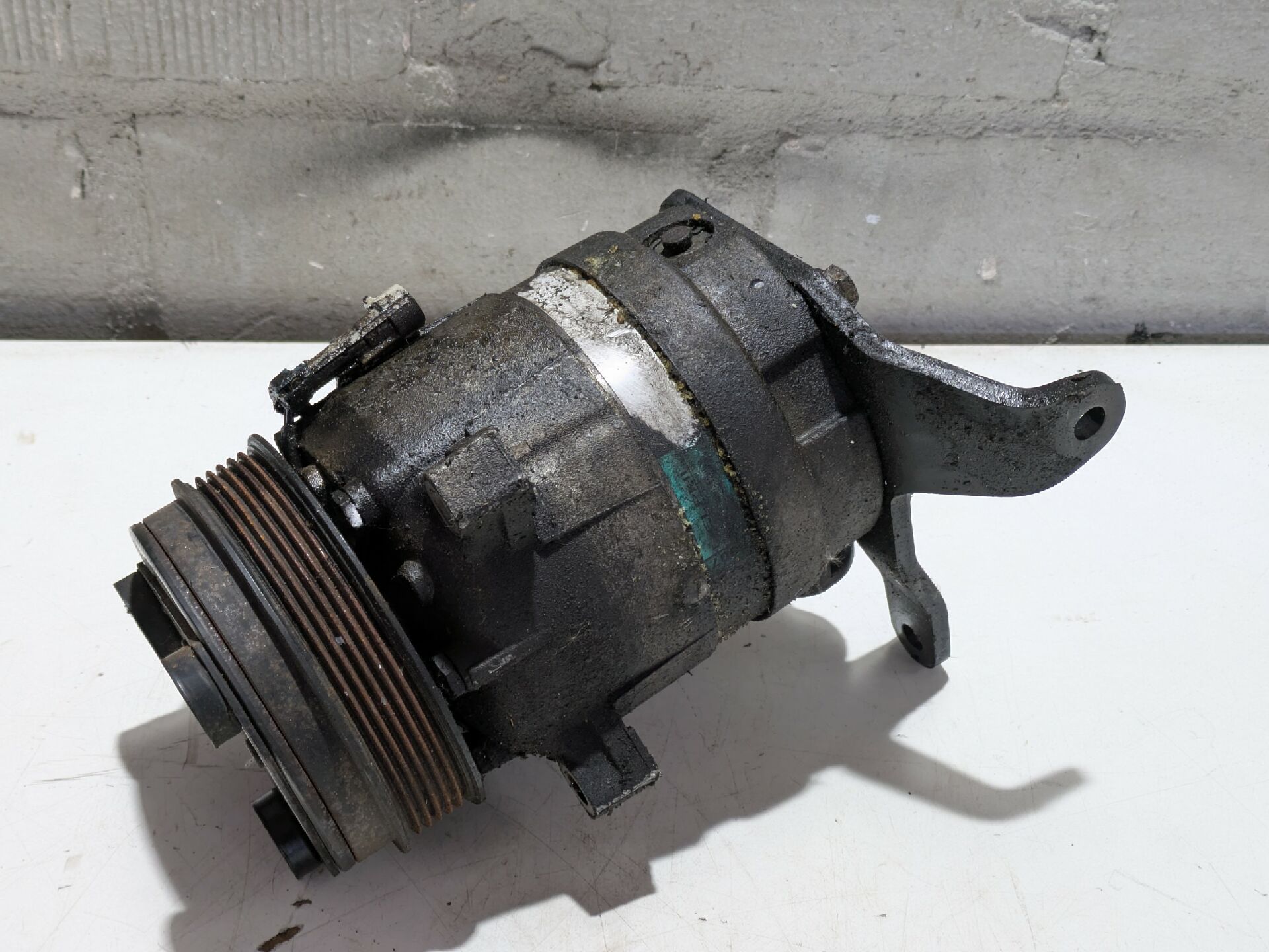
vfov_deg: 28.6
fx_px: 1870
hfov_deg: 37.5
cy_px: 476
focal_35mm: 51
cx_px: 634
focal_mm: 5.43
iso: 48
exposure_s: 1/25
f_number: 1.89
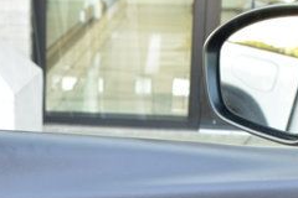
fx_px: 1110
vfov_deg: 9.6
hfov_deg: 15.2
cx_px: 92
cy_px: 390
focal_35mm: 134
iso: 400
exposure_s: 1/25
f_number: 7.1
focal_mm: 21
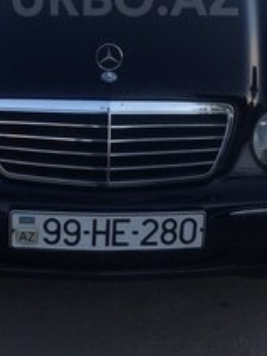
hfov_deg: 21.6
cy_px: -3
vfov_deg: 26.9
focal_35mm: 68
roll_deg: -2.0
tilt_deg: -15.9
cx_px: 109
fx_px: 699
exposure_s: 1/398
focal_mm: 4.15
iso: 32
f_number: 2.2
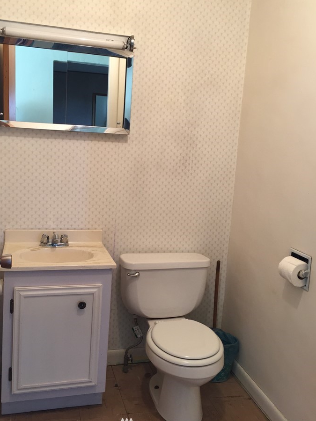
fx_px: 402
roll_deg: -2.9
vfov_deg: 55.3
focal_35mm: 33
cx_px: 145
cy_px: 202
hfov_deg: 42.9
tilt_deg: -8.5
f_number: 2.2
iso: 64
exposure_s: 1/30
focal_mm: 4.15
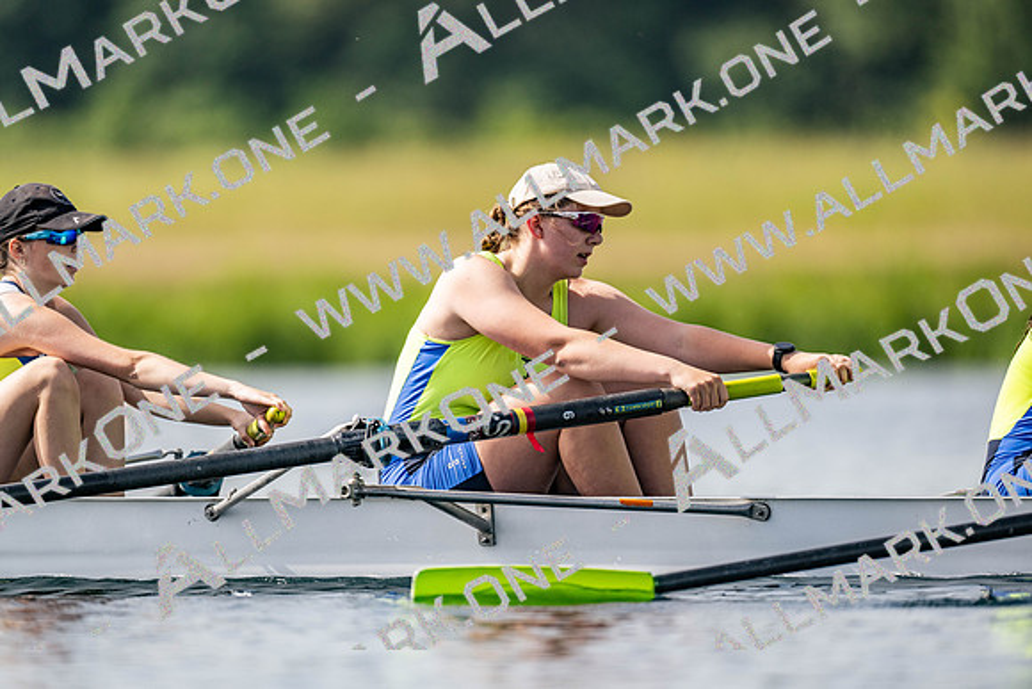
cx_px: 516
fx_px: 17212
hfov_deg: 3.4
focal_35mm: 600
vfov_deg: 2.3
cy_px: 344
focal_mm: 600
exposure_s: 1/2500
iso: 200
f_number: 4
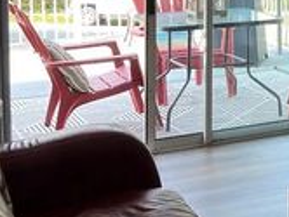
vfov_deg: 14.1
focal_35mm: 100
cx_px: 416
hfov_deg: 17.8
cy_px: -78
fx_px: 836
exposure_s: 1/124
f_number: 1.5
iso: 32
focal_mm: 5.7
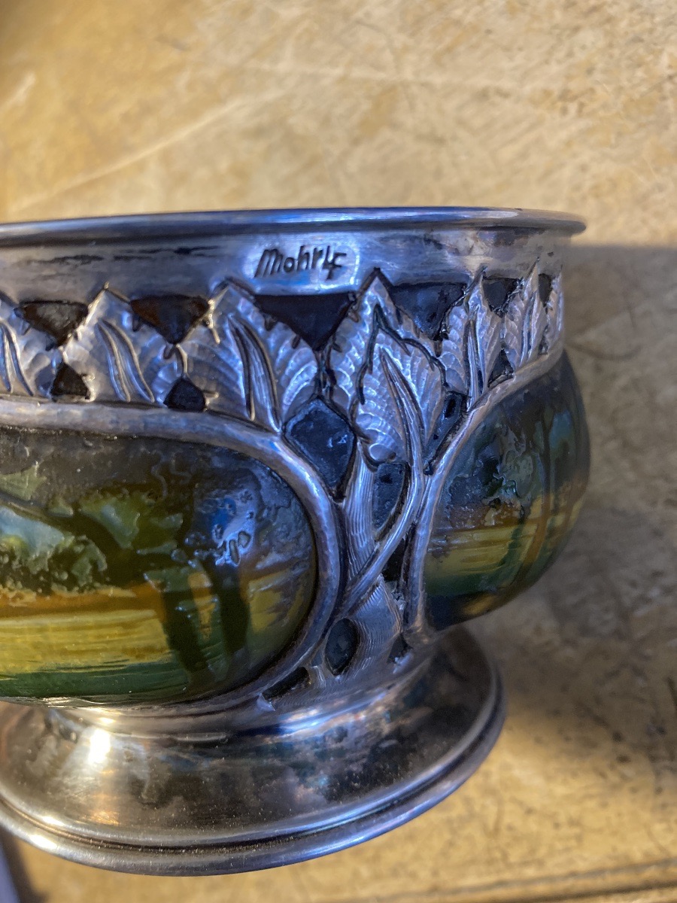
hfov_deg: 49.7
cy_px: 452
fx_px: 730
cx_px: 338
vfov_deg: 63.4
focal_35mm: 28
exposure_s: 1/50
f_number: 1.8
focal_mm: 3.99
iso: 160
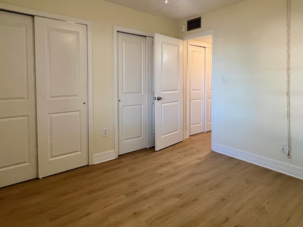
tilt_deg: -2.2
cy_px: 89
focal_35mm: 21
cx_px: 181
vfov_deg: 62.8
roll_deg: -0.1
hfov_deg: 78.1
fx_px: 184
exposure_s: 1/120
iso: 250
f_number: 1.8
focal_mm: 1.57
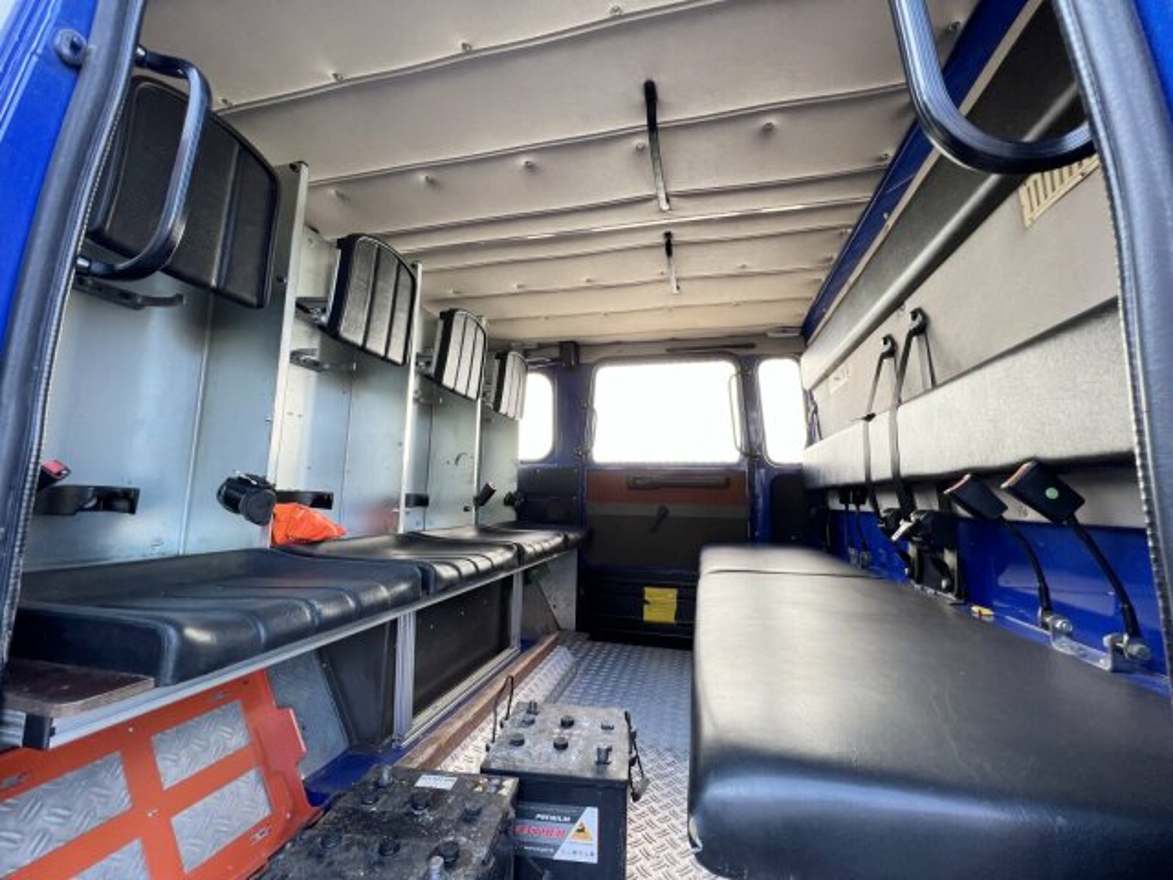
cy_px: 440
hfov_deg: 106.2
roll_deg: -3.4
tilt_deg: +6.9
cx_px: 586
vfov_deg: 89.9
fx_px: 441
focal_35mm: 13
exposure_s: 1/99
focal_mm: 1.57
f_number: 1.8
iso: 40
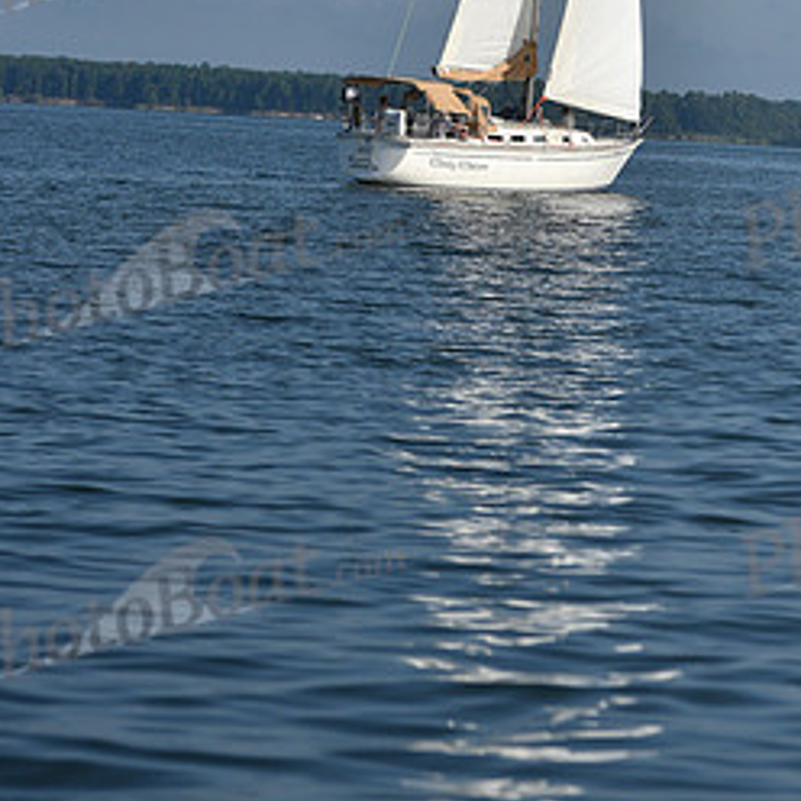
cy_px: 65
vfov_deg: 9.5
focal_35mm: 183
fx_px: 4791
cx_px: 573
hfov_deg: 9.5
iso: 320
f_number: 4
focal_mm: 92
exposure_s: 1/8000
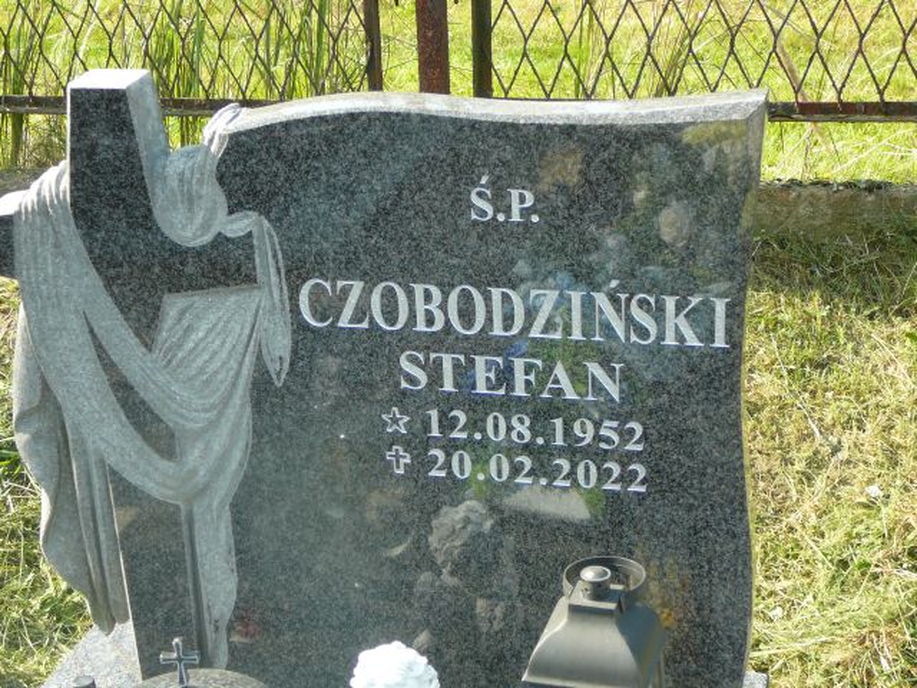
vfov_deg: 24.0
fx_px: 1616
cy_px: 344
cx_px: 458
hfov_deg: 31.7
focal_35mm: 61
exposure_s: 1/160
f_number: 3.6
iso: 80
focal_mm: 9.1
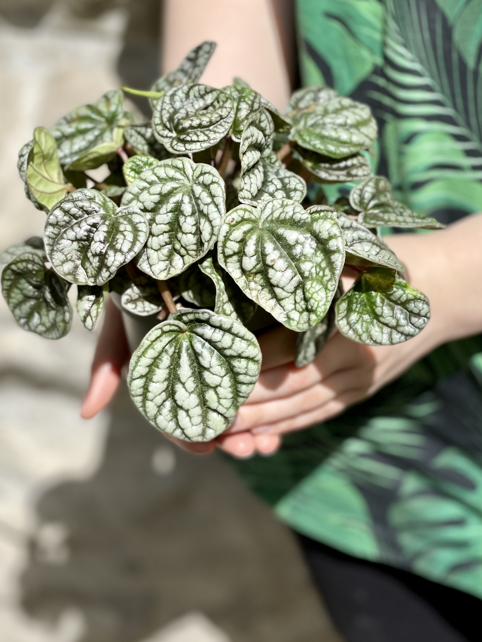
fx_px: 1393
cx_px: 220
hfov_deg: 19.6
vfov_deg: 26.0
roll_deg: +0.7
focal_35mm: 75
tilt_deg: -34.2
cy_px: 281
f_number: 2.2
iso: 32
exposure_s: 1/1672
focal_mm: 7.5
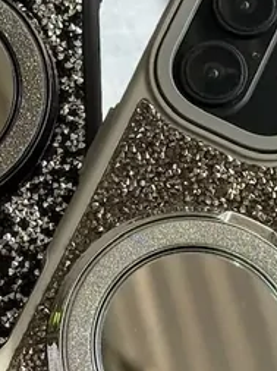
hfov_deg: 8.6
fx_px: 1829
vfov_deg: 11.6
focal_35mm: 171
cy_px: 188
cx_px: 26
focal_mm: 6.76
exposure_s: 1/503
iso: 80
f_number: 1.78
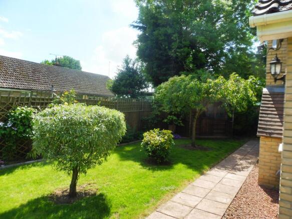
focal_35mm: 24
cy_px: 110
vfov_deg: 56.8
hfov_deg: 71.6
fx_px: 202
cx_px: 146
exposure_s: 1/500
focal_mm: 4.3
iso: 100
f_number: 4
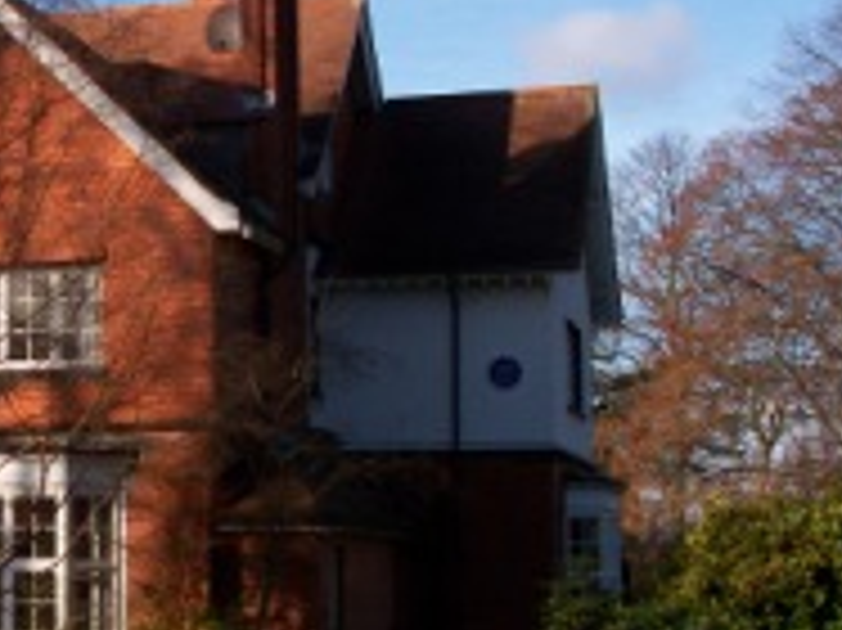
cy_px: 380
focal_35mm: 91
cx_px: -81
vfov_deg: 16.2
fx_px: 2212
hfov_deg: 20.6
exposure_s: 1/500
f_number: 4.8
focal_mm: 8
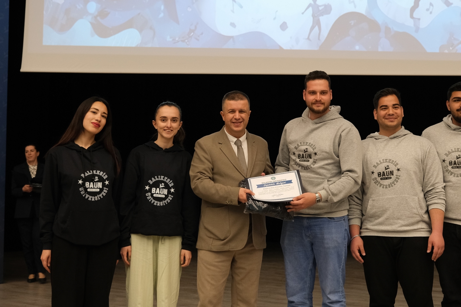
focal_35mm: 65
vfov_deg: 20.9
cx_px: 274
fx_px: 832
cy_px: 121
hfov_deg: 30.9
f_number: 4
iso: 1600
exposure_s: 1/34
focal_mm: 34.2
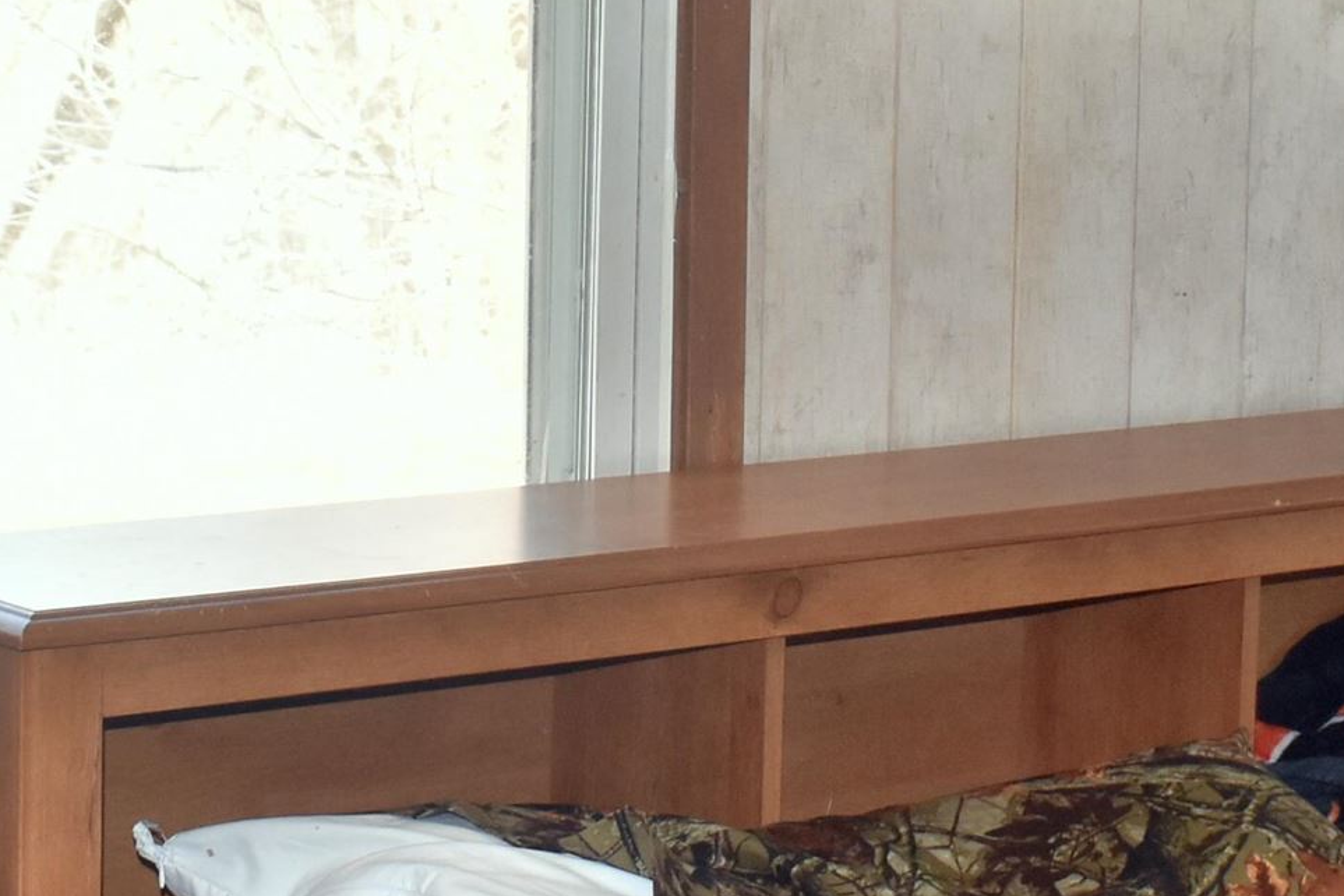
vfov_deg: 11.5
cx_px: 847
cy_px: 366
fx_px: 4465
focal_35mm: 120
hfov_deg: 17.1
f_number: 5.6
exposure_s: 1/125
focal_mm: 25
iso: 800
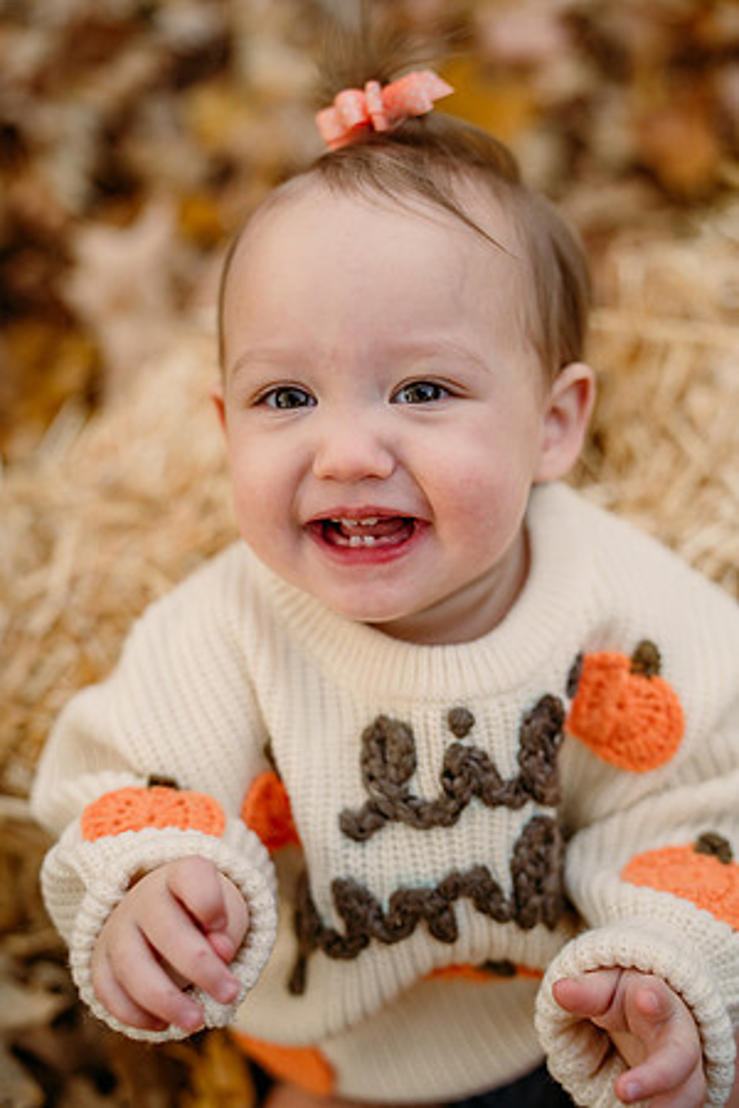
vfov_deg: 39.6
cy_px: 554
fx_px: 1539
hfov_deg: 27.0
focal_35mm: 50
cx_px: 370
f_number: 2.2
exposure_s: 1/400
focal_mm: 50
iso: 250
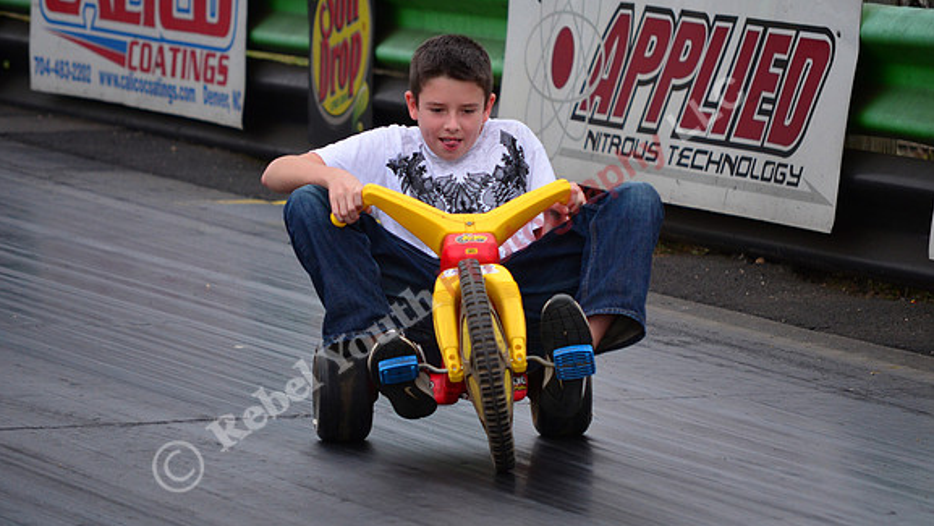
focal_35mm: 315
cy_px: 283
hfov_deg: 6.8
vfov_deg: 3.9
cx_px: 466
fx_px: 7804
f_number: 6.3
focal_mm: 200
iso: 1000
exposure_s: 1/2500
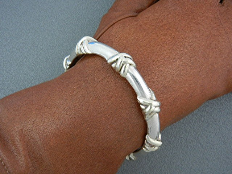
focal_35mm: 52
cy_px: 87
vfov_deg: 28.0
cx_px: 116
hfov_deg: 36.8
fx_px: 349
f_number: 3.9
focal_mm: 9.3
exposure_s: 1/16.2
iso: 400
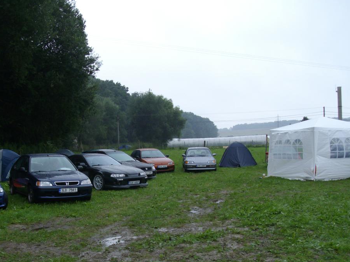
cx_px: 149
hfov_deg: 39.6
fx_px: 485
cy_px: 172
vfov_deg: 30.1
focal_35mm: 48
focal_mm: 6
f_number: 2.7
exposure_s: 1/160
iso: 80
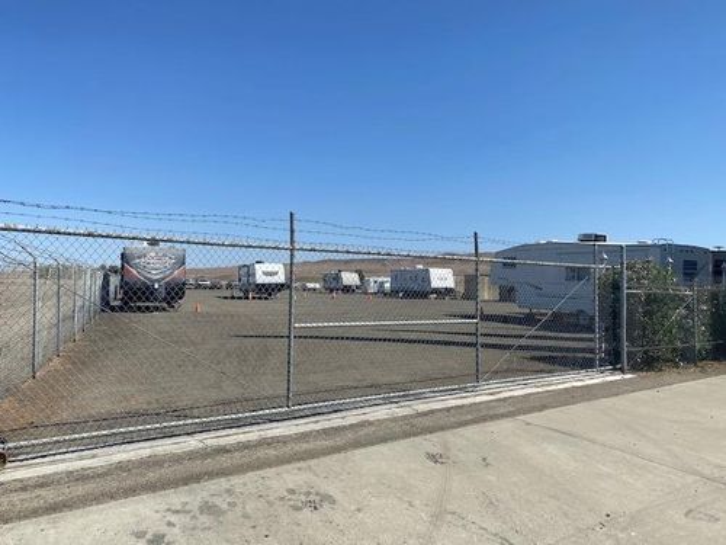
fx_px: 545
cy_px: 272
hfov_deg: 67.3
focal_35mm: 26
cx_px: 363
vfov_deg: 53.1
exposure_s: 1/4444
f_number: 1.8
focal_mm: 4.25
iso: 32
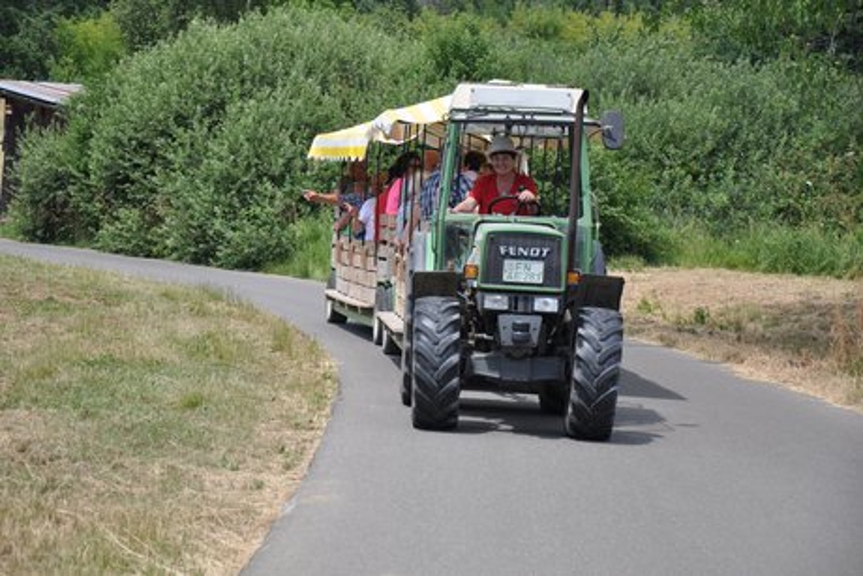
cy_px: 288
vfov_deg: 10.8
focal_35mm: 128
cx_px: 432
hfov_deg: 16.1
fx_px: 3057
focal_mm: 85
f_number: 6.3
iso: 200
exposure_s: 1/640
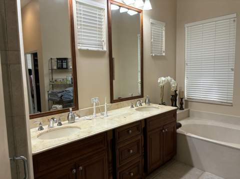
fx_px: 180
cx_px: 120
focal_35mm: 26
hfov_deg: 67.4
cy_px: 90
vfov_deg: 53.0
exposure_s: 1/120
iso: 100
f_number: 1.6
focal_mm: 5.96
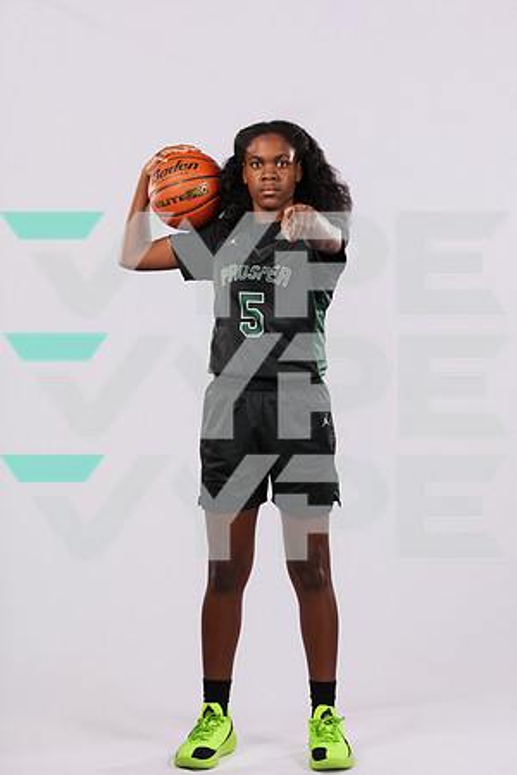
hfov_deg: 19.5
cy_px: 388
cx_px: 258
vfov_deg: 28.8
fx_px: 1508
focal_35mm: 70
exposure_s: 1/200
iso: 125
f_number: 9
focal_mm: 70
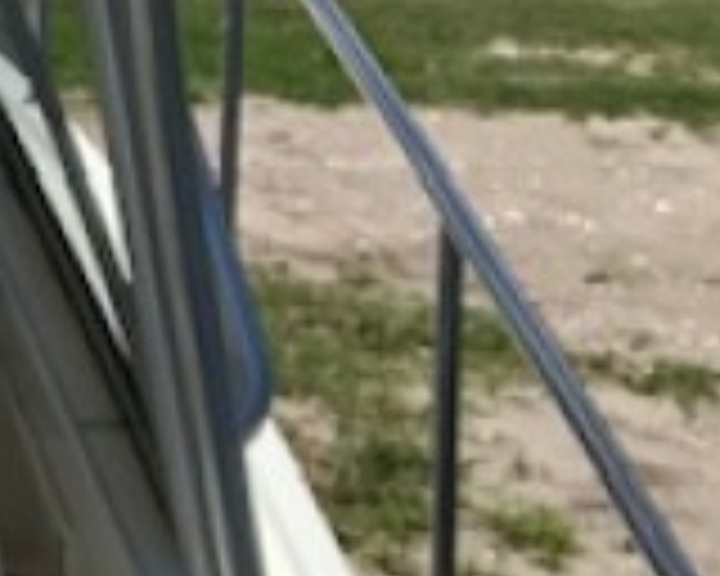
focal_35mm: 156
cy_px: 360
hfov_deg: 11.0
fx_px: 3324
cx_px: -824
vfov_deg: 9.9
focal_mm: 2.87
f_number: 2.2
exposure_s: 1/1724
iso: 20
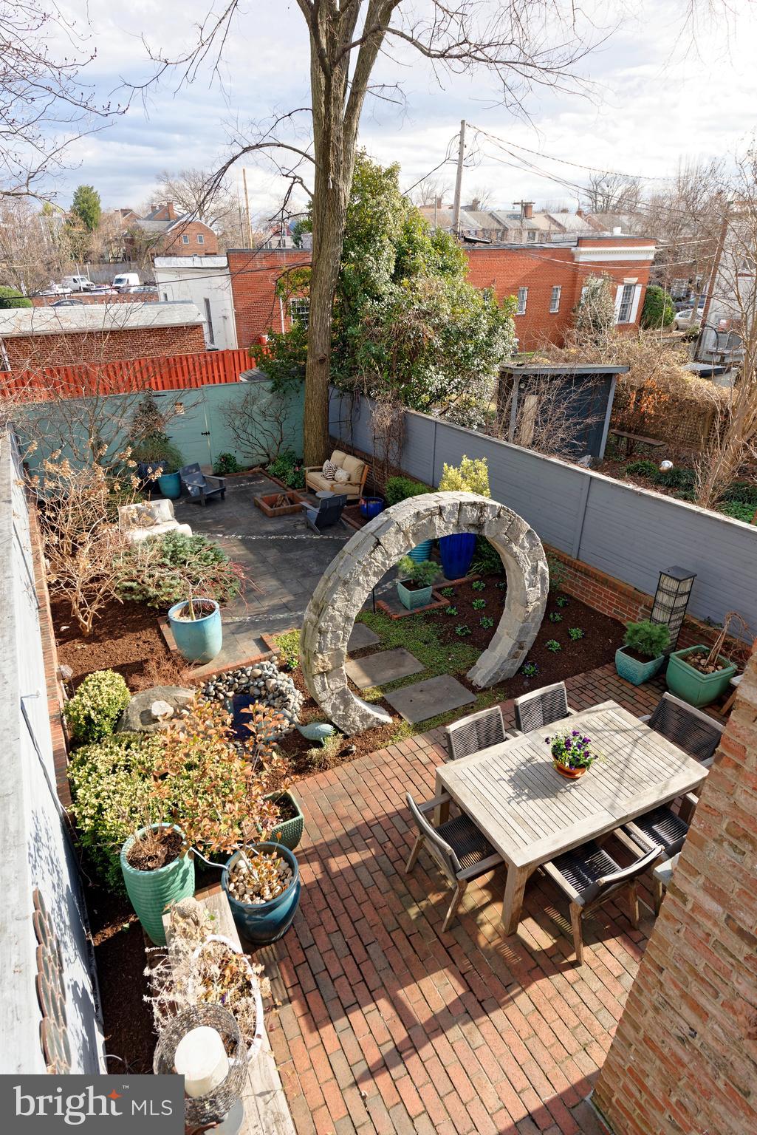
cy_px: 568
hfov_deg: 64.6
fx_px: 599
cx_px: 378
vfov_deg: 86.9
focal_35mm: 19
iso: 320
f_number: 7.1
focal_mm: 19
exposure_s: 1/320
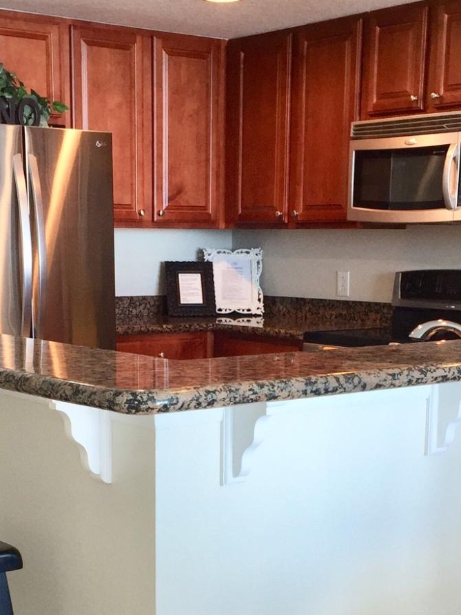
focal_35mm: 65
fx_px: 1154
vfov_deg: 29.2
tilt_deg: -11.5
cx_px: 196
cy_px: 488
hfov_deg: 22.6
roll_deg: -1.2
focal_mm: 4.15
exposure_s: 1/60
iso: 40
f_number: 2.2
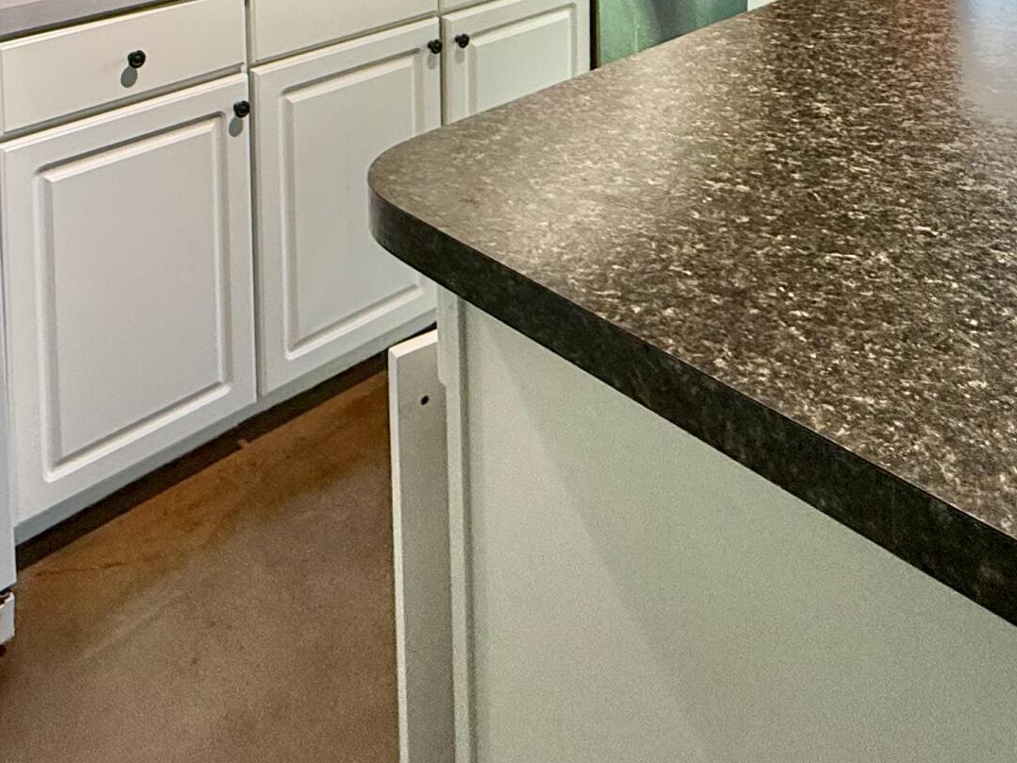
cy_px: -275
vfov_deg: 28.7
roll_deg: +1.0
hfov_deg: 47.8
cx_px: 456
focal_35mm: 39
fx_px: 1146
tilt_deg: -2.2
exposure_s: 1/120
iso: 250
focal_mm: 2.22
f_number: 2.2
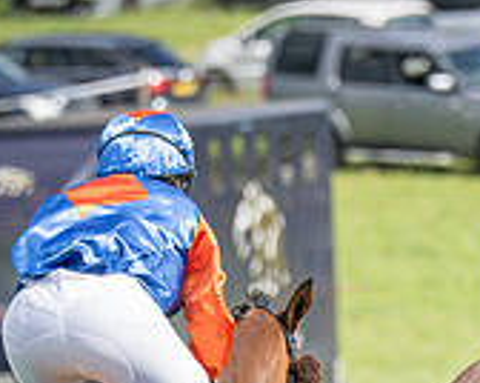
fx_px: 19199
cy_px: 692
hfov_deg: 1.4
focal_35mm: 1353
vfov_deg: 1.1
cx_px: 478
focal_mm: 200
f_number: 5
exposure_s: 1/2000
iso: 400
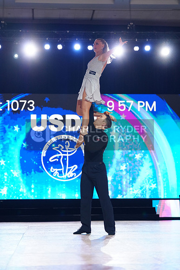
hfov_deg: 16.7
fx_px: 615
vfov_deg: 24.8
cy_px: 135
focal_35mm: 82
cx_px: 90
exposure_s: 1/500
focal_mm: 82
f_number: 2.8
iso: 2000
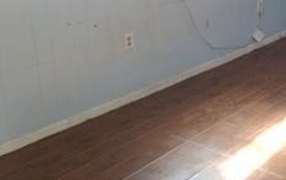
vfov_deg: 22.6
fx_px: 429
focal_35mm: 55
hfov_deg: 34.1
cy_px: -5
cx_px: 276
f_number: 1.8
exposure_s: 1/50
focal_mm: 4.69
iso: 25
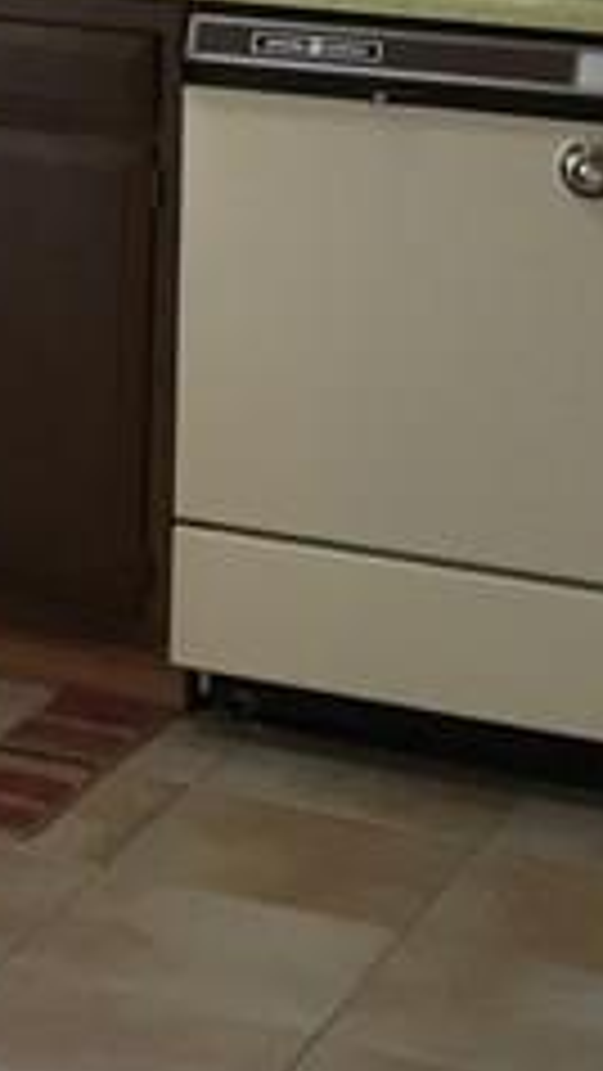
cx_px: -927
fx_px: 3863
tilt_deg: -7.2
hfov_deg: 8.1
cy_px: -189
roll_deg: -0.7
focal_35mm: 136
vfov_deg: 15.3
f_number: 2.2
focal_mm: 4.15
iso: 64
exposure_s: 1/30
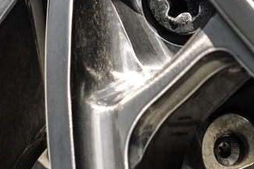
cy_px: -261
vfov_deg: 3.8
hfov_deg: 5.9
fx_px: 2475
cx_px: 156
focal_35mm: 351
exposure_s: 1/160
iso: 200
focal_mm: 59
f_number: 5
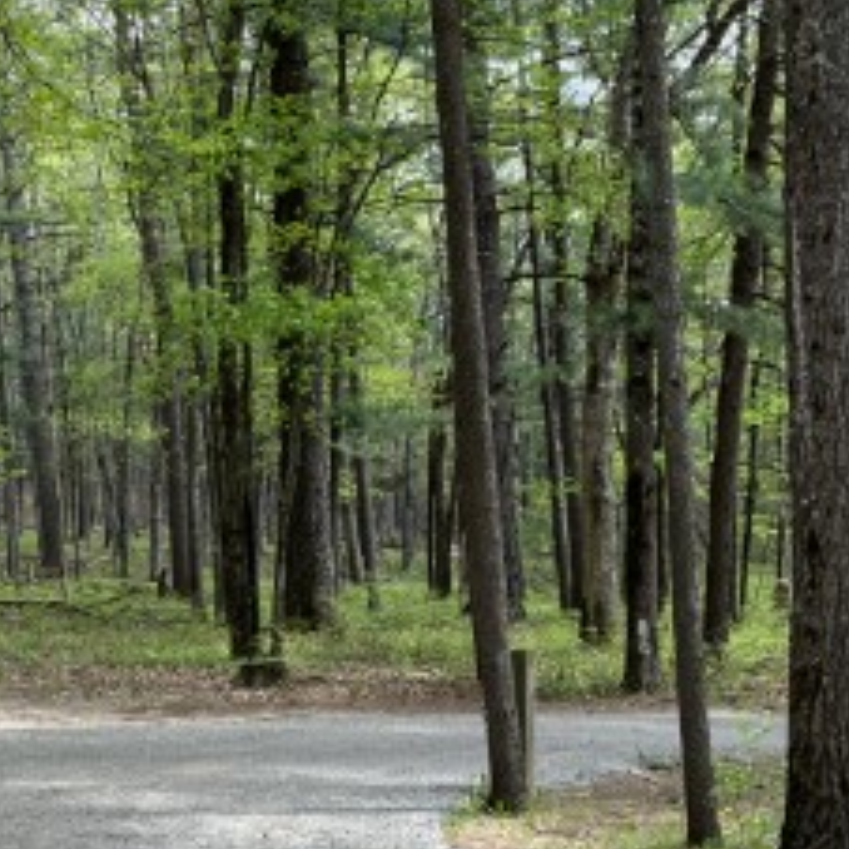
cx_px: 113
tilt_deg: -1.3
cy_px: 680
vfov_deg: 26.0
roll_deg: +1.0
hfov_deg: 25.8
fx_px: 1804
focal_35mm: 65
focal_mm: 5.1
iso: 40
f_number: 1.6
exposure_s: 1/234
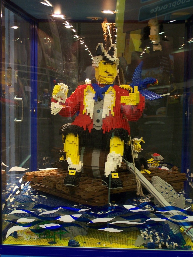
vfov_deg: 29.0
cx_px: 96
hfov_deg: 21.9
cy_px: 128
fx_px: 498
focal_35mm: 67
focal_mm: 11.1
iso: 80
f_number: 3.2
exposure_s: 1/2
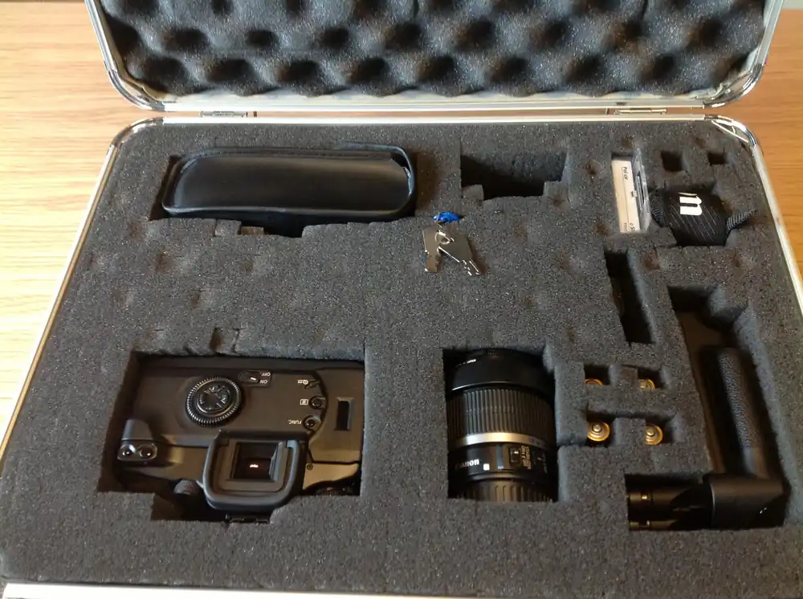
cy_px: 300
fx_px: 810
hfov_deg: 52.7
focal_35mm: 35
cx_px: 402
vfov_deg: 40.6
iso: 100
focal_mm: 4.28
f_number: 2.4
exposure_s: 1/15
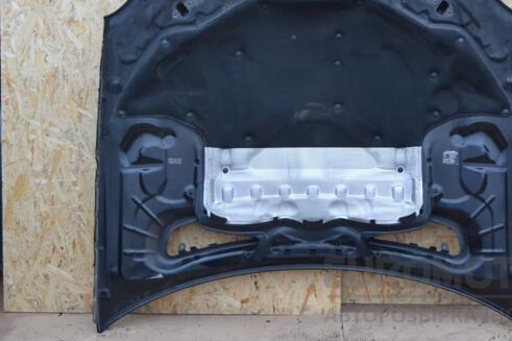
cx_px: 304
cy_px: 133
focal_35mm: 55
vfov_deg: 24.6
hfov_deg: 36.1
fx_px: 782
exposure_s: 1/200
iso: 3200
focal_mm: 30
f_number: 7.1
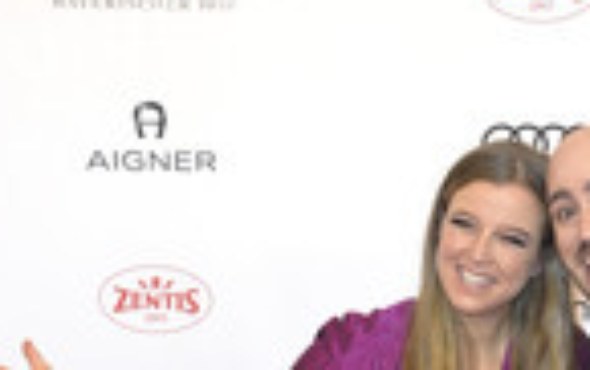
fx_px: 2173
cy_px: 695
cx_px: 484
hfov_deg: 15.3
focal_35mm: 135
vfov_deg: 9.2
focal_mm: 48
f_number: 6.3
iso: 400
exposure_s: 1/250
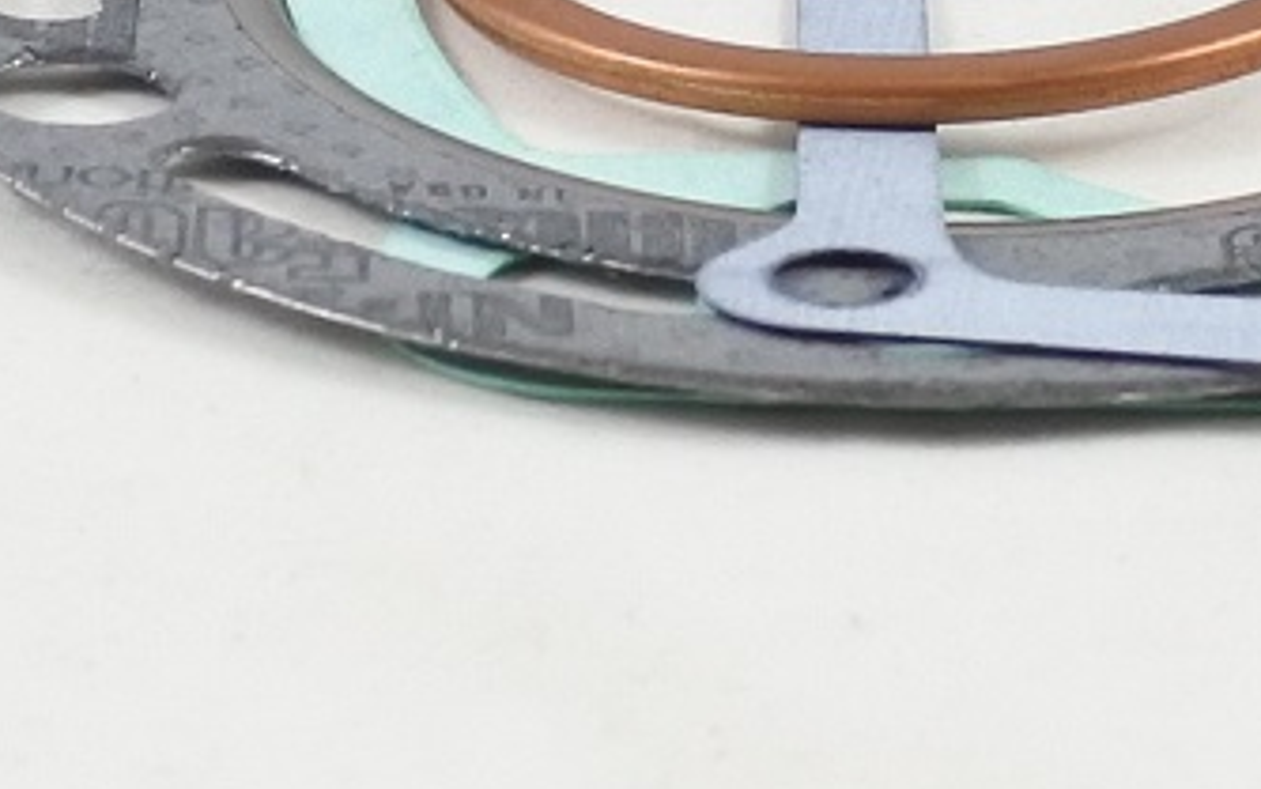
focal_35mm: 172
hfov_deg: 12.2
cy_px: -1276
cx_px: 617
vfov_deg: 7.1
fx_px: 5913
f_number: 3.8
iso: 400
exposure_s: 1/125
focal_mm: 11.8
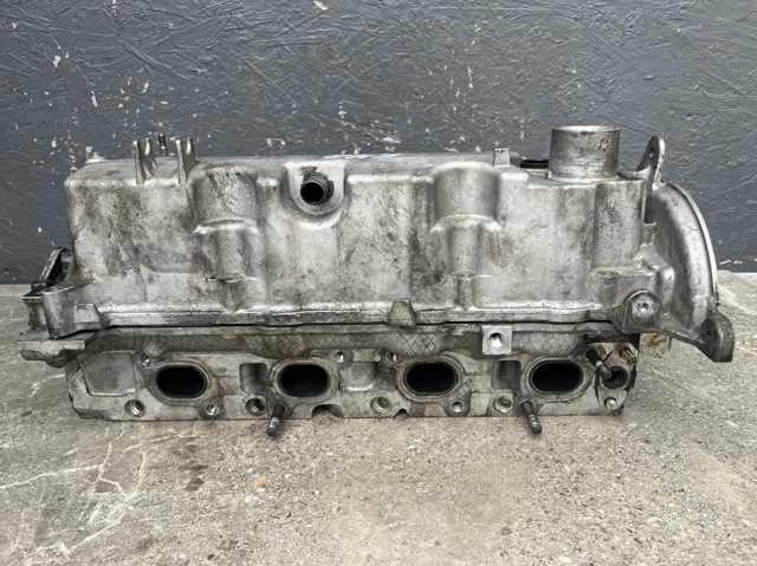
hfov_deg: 67.3
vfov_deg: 53.0
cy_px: 283
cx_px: 378
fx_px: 568
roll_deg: +0.3
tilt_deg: -15.6
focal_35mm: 26
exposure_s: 1/574
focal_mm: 5.1
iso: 50
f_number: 1.6
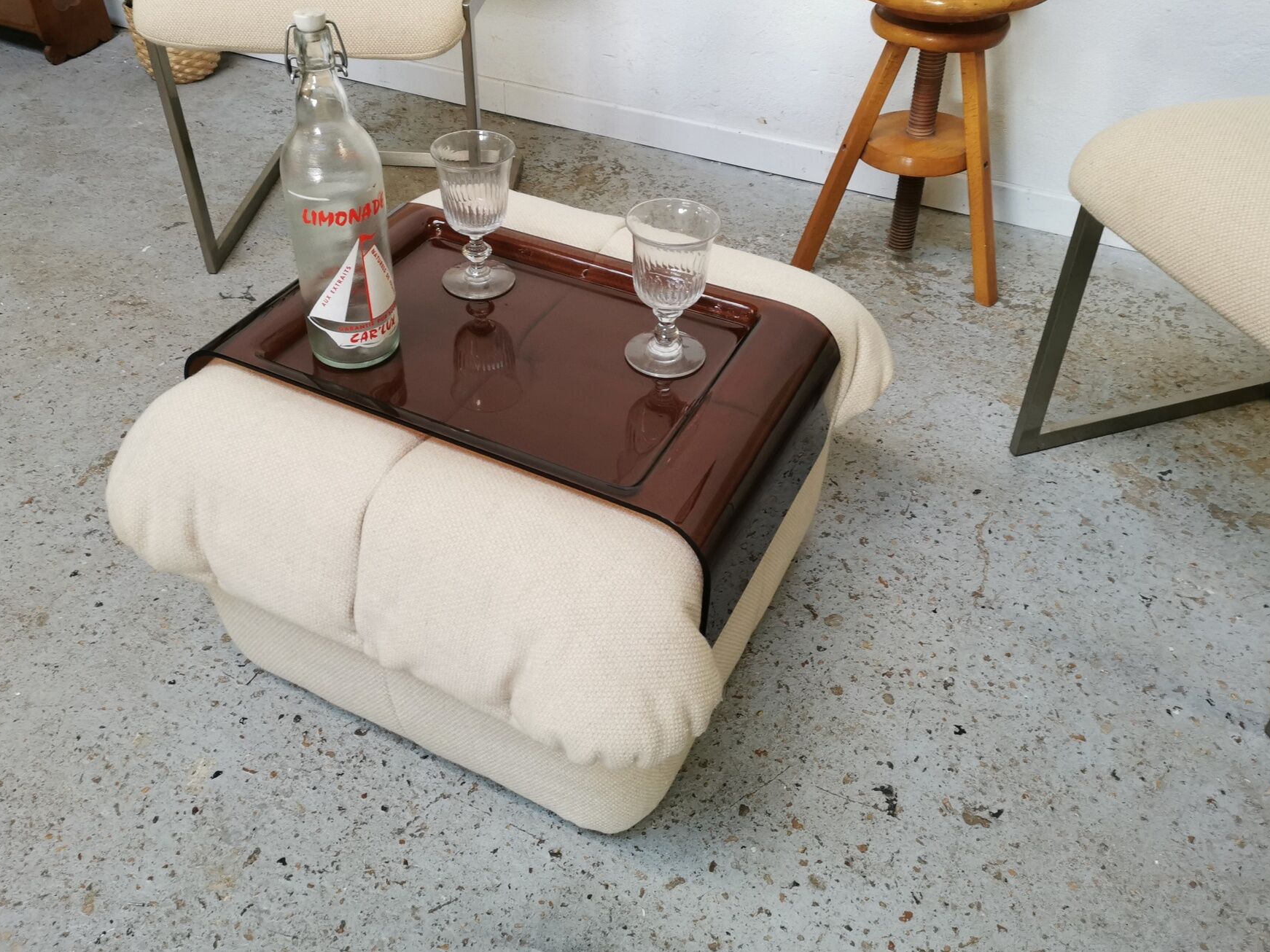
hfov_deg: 58.2
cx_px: 571
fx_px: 1137
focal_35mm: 31
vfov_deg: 45.3
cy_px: 406
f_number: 1.8
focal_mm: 5.58
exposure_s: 1/50
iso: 160
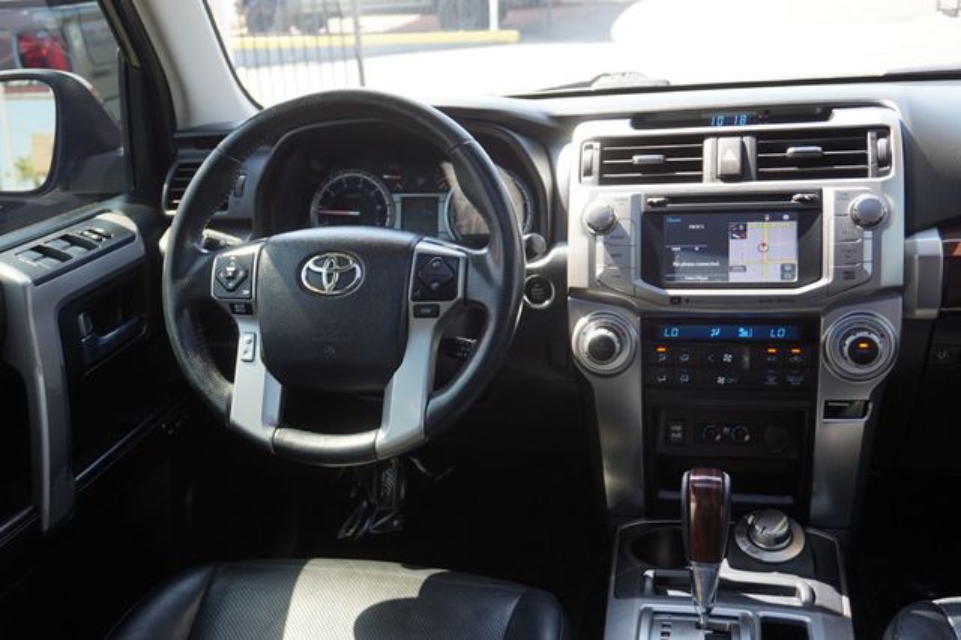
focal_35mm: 34
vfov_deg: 38.3
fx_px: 920
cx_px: 480
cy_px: 320
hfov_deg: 55.1
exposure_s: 1/60
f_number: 4.5
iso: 160
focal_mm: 23
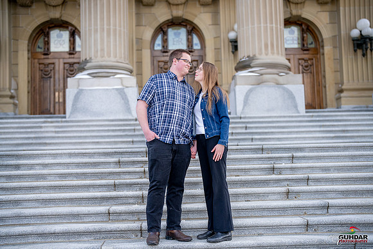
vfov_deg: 27.0
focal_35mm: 50
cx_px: 186
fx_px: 518
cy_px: 124
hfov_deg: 39.6
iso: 1250
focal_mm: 50
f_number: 1.8
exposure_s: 1/6400
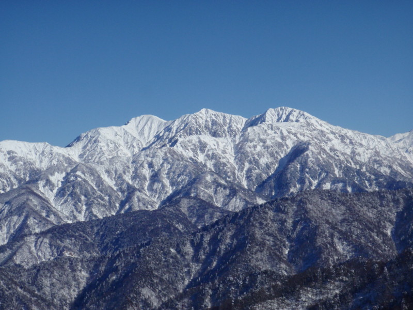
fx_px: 1217
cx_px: 206
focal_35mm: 102
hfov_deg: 19.3
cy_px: 155
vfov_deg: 14.5
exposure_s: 1/800
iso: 64
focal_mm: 18.2
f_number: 6.3
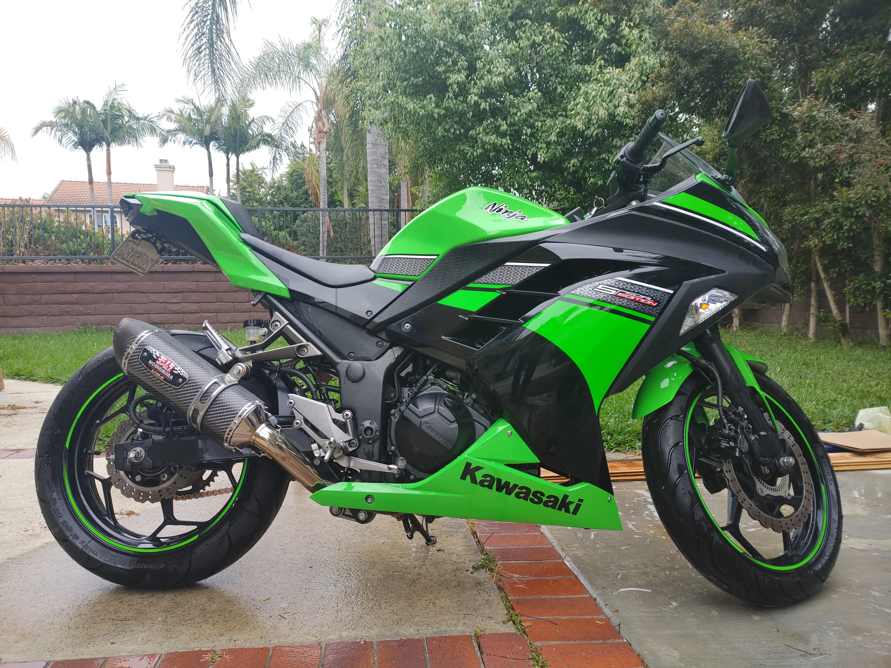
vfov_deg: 53.1
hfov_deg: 67.3
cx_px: 446
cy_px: 334
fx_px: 669
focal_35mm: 26
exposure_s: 1/503
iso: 50
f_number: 1.8
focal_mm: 5.58
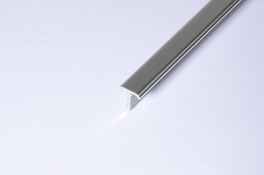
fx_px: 1537
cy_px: 88
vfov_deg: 6.5
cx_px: 132
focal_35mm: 210
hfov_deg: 9.8
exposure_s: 1/10
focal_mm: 140
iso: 200
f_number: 29
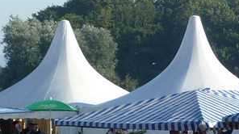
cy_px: 108
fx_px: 2387
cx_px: 141
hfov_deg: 5.7
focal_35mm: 377
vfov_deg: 3.2
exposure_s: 1/400
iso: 100
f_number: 4.7
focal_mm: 21.8
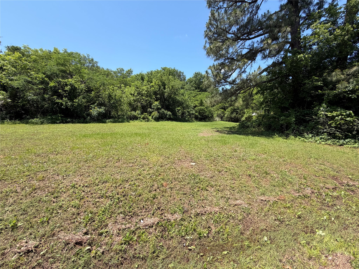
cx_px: 180
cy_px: 134
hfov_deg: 102.1
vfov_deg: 85.7
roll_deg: -1.3
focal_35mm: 14
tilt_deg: -6.7
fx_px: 145
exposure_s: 1/770
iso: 40
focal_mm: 2.22
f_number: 2.2
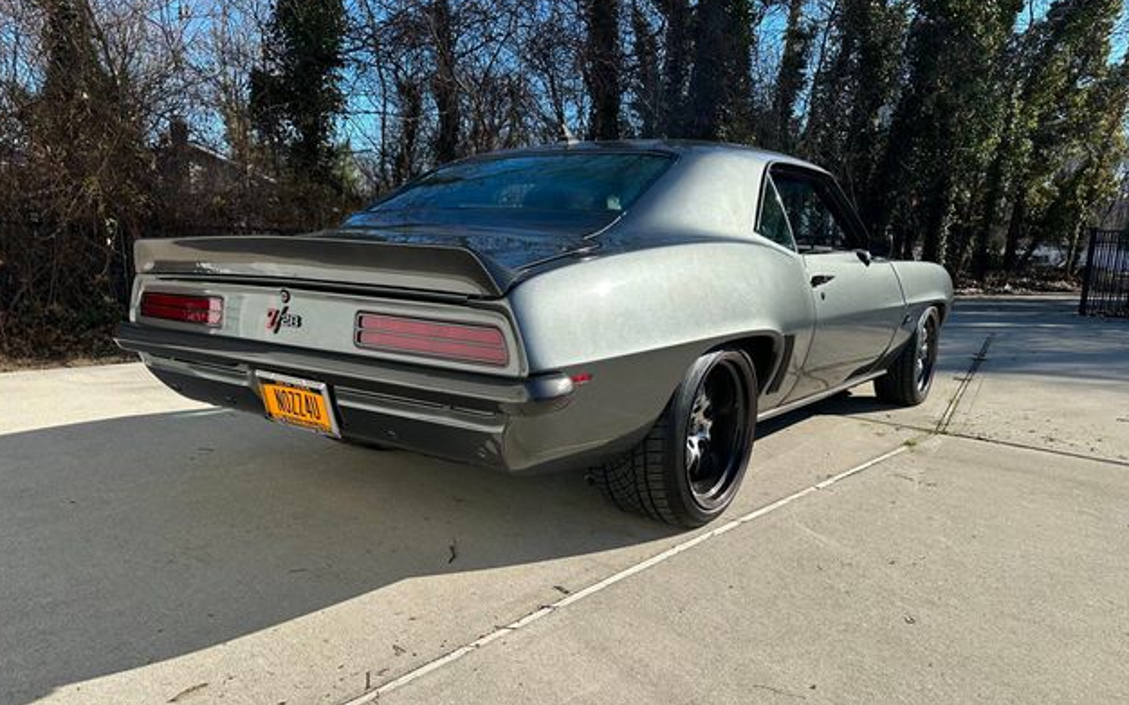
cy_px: 409
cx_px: 554
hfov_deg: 70.4
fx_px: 800
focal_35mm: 26
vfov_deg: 47.4
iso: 80
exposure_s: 1/3155
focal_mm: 6.86
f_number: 1.78
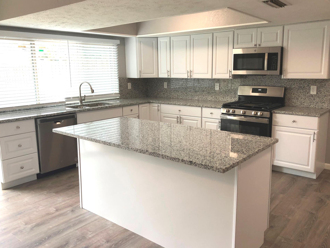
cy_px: 120
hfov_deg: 59.9
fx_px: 286
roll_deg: +0.1
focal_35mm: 30
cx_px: 172
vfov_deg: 46.8
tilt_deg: -9.0
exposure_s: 1/40
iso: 20
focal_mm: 4
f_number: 1.8
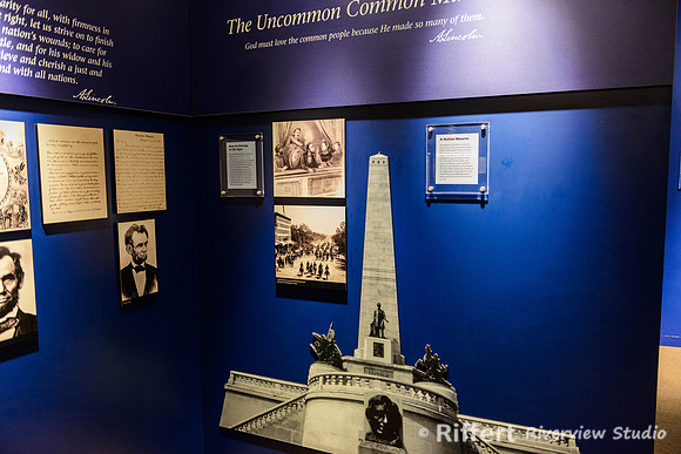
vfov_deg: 45.0
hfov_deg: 63.6
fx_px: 549
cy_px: 227
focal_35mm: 29
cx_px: 340
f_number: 2.8
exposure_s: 1/100
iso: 1600
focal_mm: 29
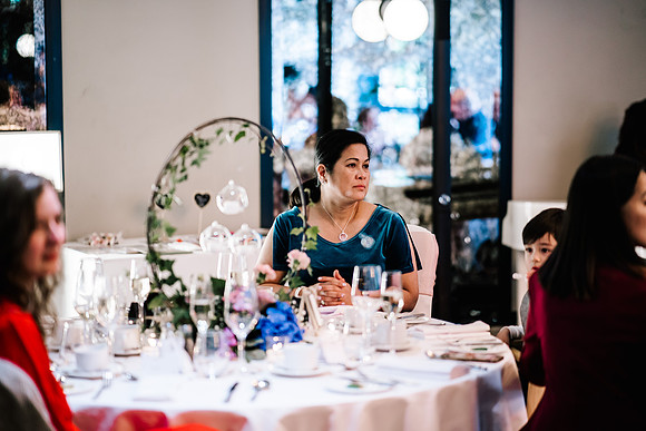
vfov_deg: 15.9
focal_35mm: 86
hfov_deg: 23.6
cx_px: 323
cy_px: 215
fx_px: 1544
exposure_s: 1/250
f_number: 1.4
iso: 640
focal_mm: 85
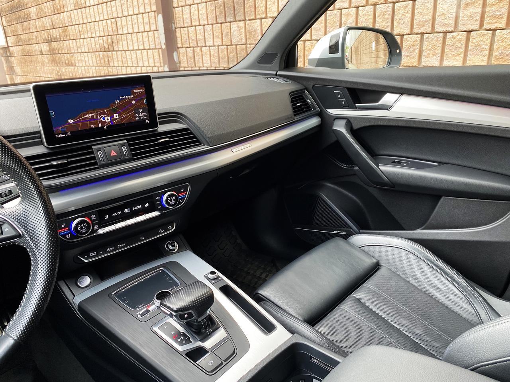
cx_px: 255
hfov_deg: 67.3
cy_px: 191
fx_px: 383
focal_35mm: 26
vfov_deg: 53.1
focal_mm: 4.25
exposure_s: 1/110
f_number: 1.8
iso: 125
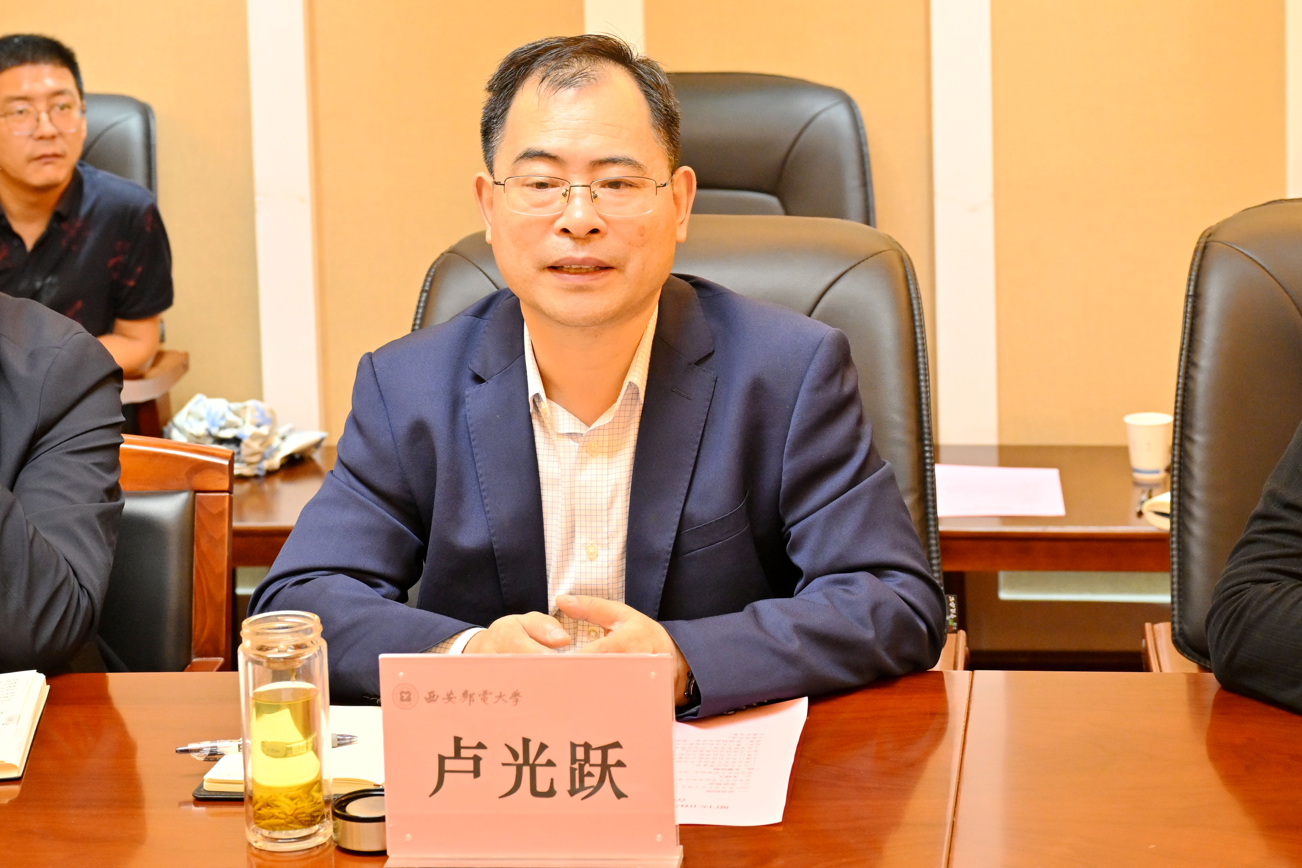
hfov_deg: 47.4
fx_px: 1483
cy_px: 434
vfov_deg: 32.6
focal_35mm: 41
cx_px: 651
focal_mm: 41
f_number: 4.5
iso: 1600
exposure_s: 1/80
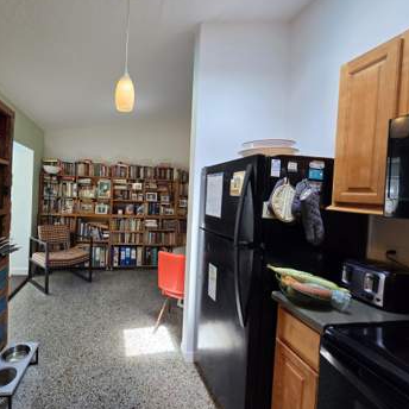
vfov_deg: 87.4
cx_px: 149
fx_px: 214
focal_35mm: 16
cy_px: 199
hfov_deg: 85.4
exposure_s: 1/60
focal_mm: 2.2
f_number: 2.2
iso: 125
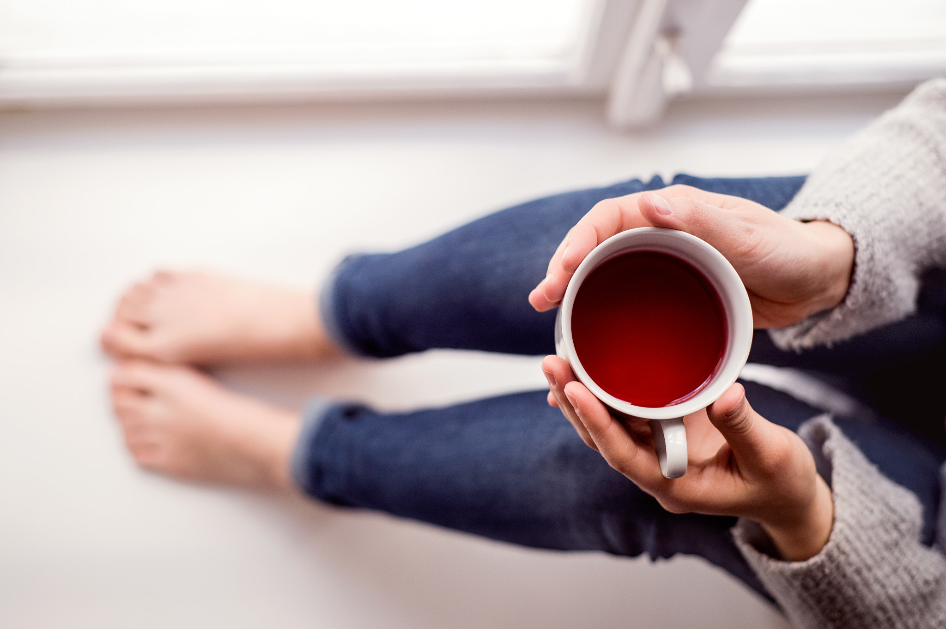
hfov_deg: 39.6
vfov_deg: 27.0
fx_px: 1313
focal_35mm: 50
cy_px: 314
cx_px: 473
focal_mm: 50
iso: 800
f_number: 2.8
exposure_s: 1/320
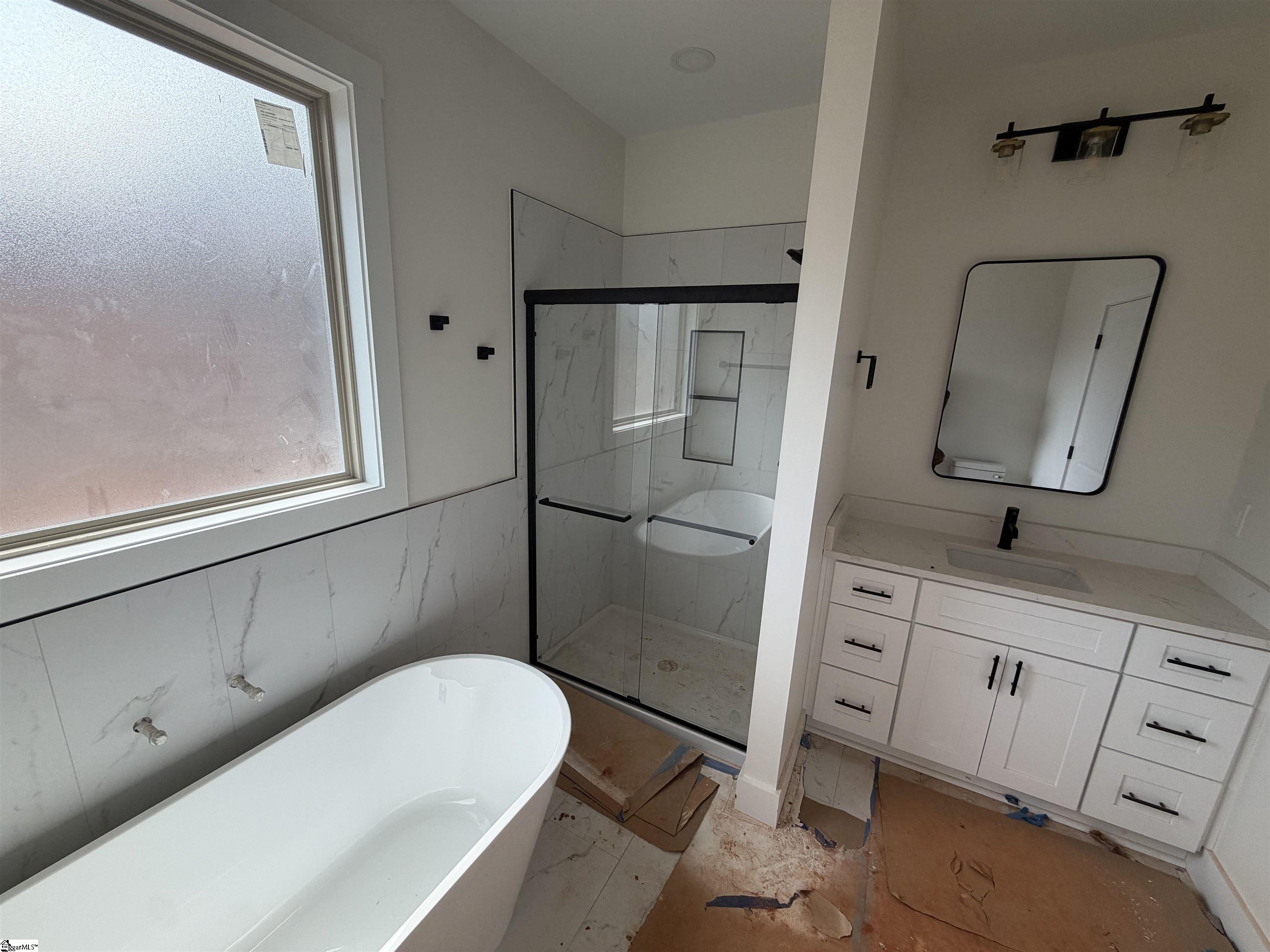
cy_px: 476
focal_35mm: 14
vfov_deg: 85.7
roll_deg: -2.4
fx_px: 514
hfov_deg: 102.1
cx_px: 635
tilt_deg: -14.5
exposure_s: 1/134
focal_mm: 2.22
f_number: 2.2
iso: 50
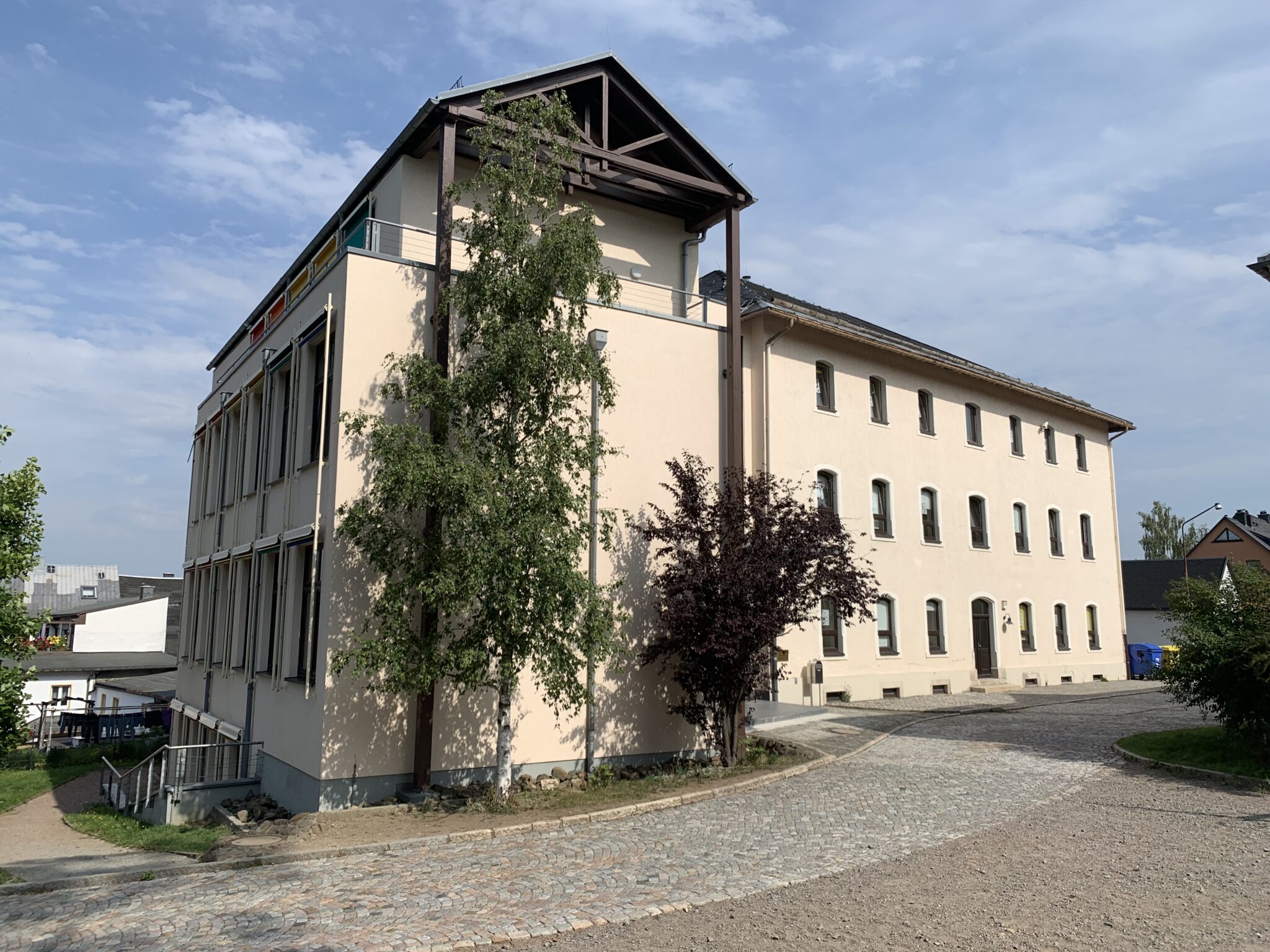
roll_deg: -0.5
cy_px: 476
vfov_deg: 53.1
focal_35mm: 26
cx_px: 635
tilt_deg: +7.8
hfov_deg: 67.3
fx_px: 954
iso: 25
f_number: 1.8
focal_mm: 4.25
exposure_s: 1/3521
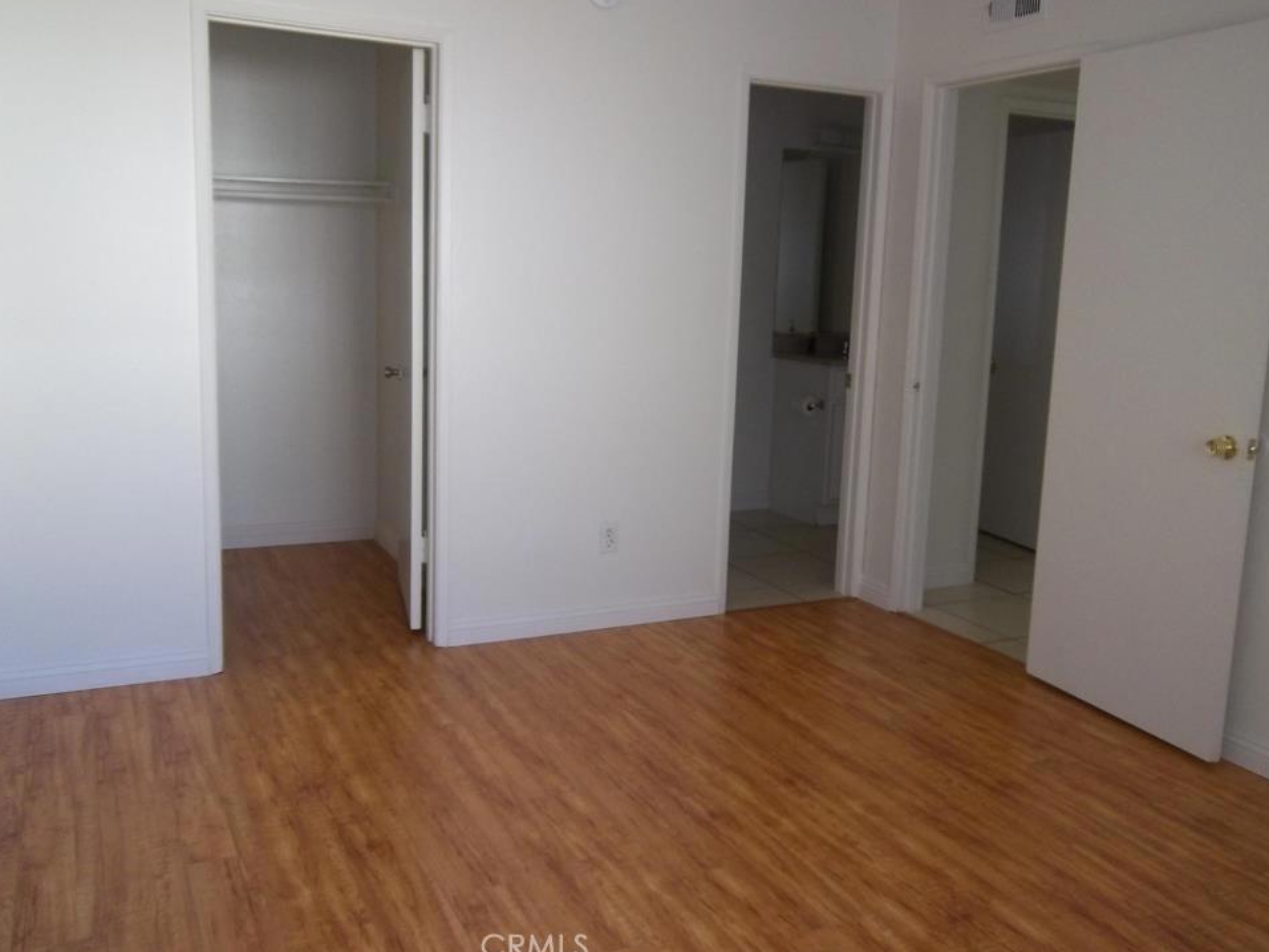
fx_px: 1100
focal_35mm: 30
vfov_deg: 46.8
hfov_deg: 60.0
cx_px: 650
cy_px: 455
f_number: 3.5
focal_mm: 5.05
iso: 160
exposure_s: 1/30
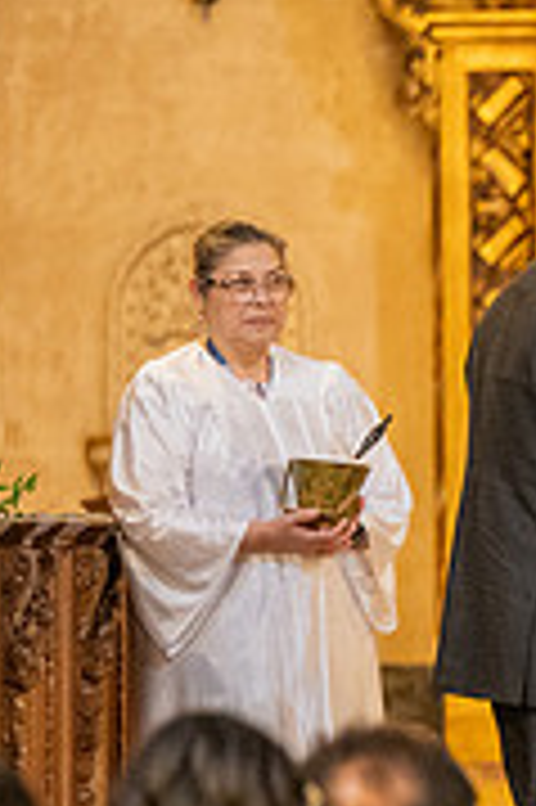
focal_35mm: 425
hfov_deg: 3.2
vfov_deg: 4.8
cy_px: 715
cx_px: 1393
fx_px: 9509
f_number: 2.8
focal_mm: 120
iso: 2000
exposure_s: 1/160
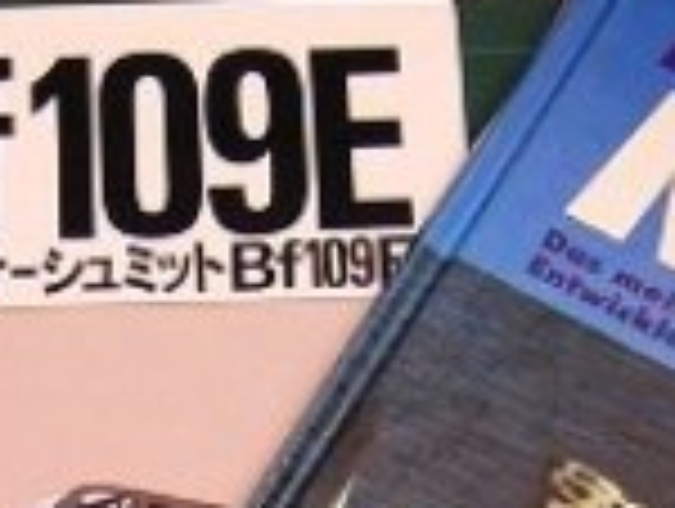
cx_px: 194
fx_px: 3574
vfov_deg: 8.1
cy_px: 575
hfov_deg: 10.8
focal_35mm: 183
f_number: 2.8
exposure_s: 1/3.7
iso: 100
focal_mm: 5.6
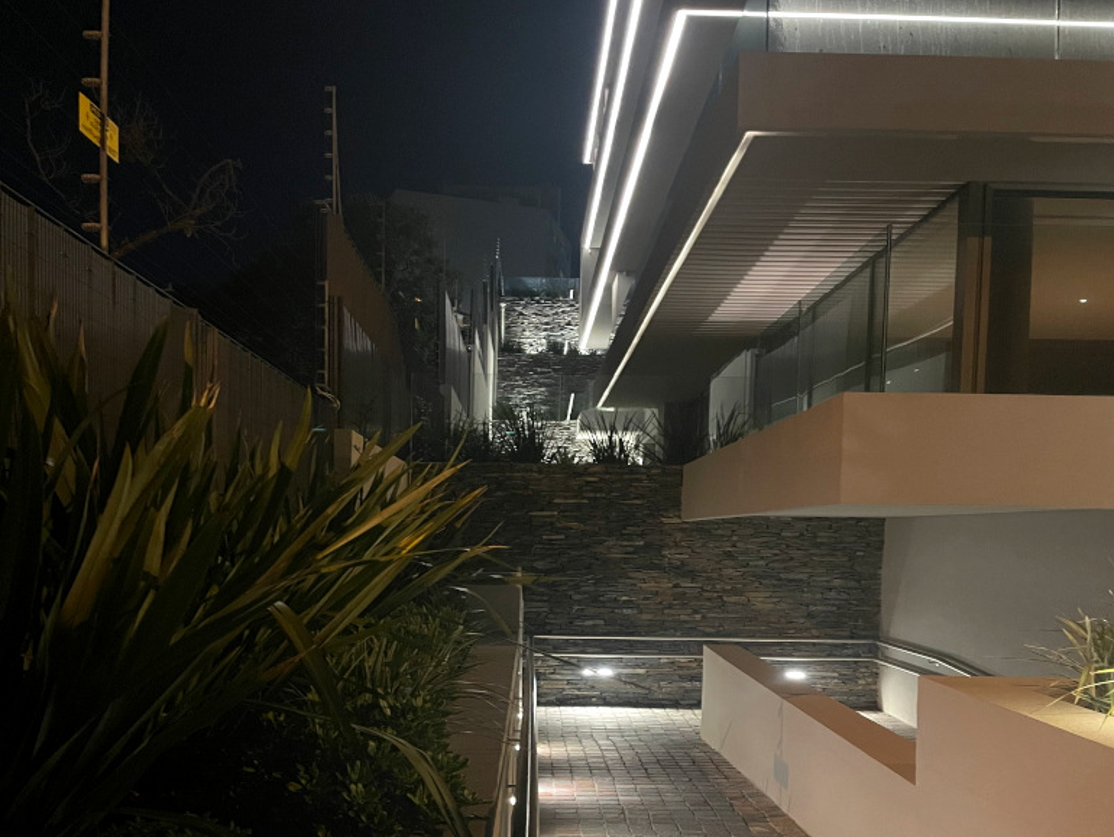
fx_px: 869
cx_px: 554
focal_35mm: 27
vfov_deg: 51.4
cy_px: 429
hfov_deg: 65.3
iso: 800
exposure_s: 1/25
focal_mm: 4.2
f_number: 1.6
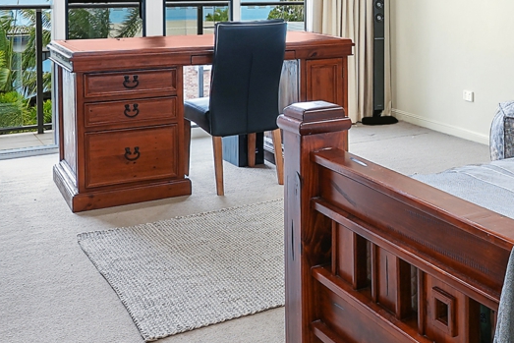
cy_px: -1
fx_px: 743
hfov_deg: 32.8
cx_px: 585
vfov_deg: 24.8
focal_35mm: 52
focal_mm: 17
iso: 200
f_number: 11
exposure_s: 1
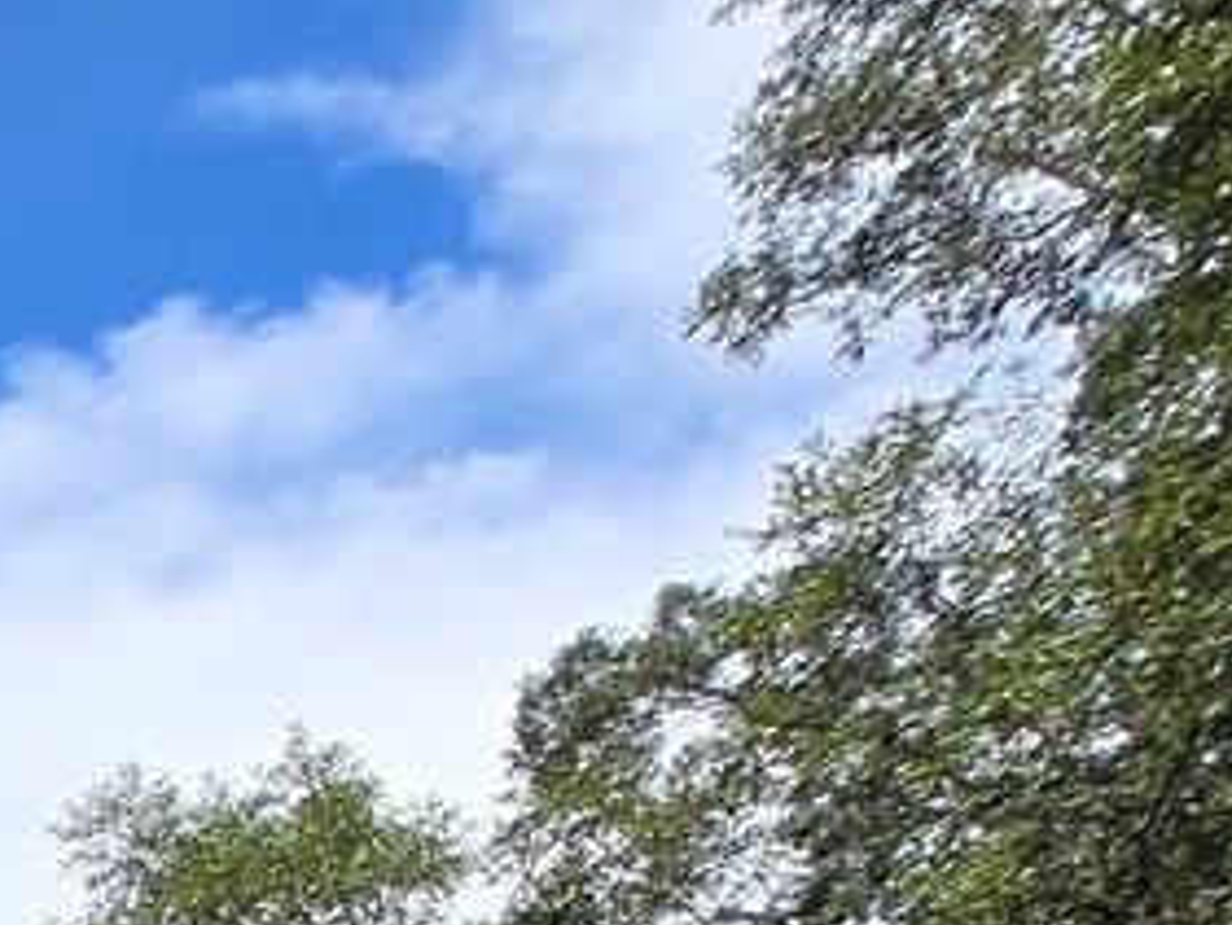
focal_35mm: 74
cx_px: -1381
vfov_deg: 13.4
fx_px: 2635
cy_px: 2341
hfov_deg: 17.1
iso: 25
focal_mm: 1.7
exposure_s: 1/843
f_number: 2.2
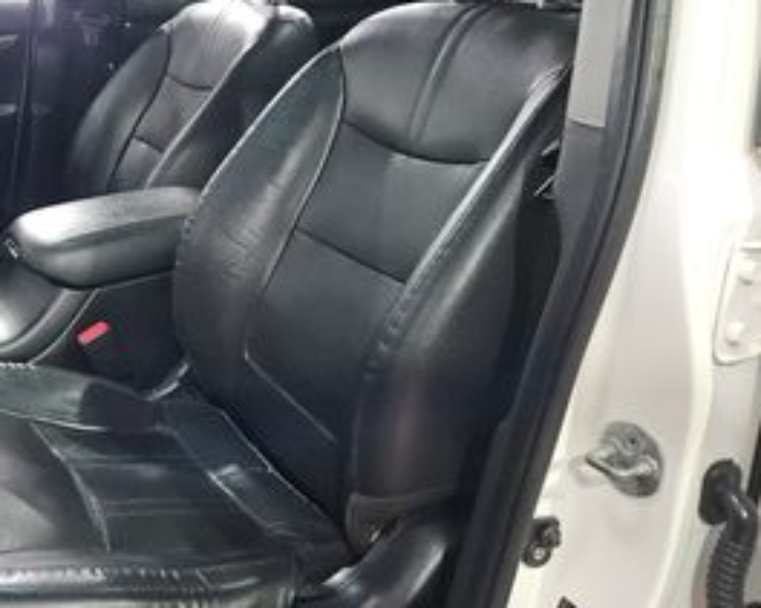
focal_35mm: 40
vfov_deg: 37.1
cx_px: 115
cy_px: 222
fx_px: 901
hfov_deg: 42.9
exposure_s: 1/30
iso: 640
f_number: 1.8
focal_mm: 5.4
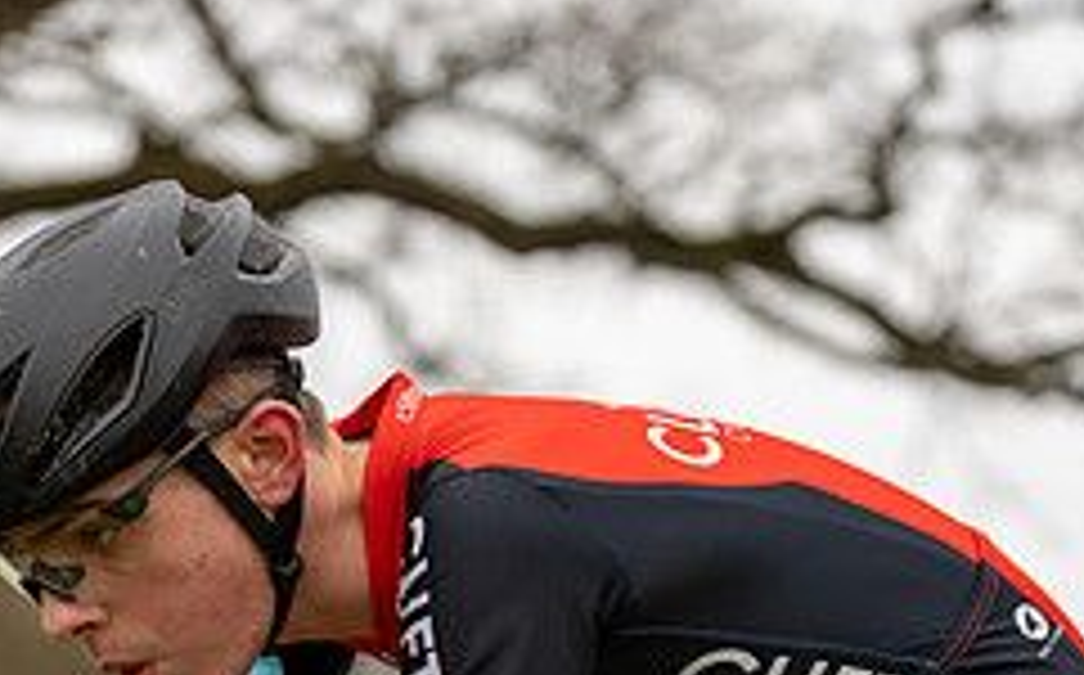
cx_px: 189
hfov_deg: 12.1
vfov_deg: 7.6
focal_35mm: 172
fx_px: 5075
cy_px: 691
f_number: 3.2
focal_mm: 70
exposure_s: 1/1000
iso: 500
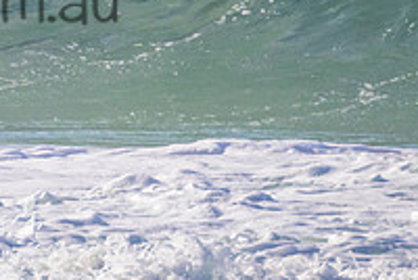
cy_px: -26
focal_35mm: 2319
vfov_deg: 0.6
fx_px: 26966
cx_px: -102
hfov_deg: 0.9
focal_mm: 800
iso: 1250
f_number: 11
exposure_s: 1/2000
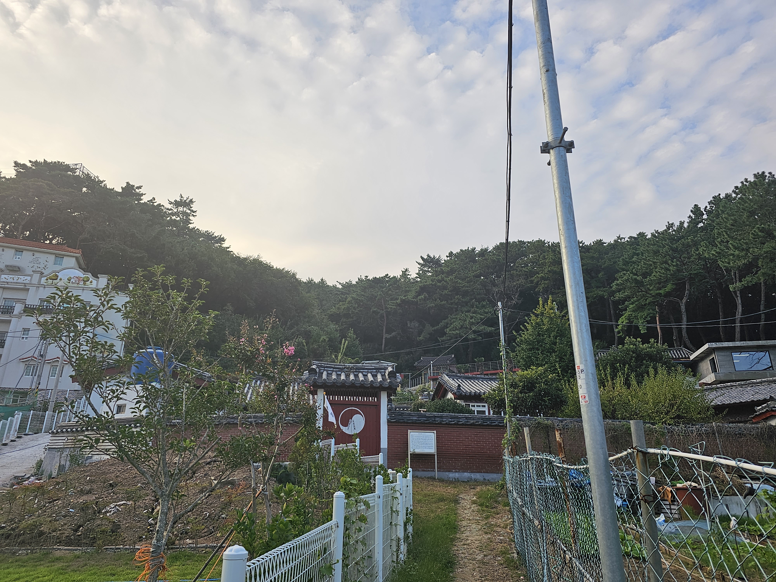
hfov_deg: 73.9
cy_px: 291
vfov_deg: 58.9
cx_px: 388
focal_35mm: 23
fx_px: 516
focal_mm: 6.3
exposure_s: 1/244
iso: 16
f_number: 1.7
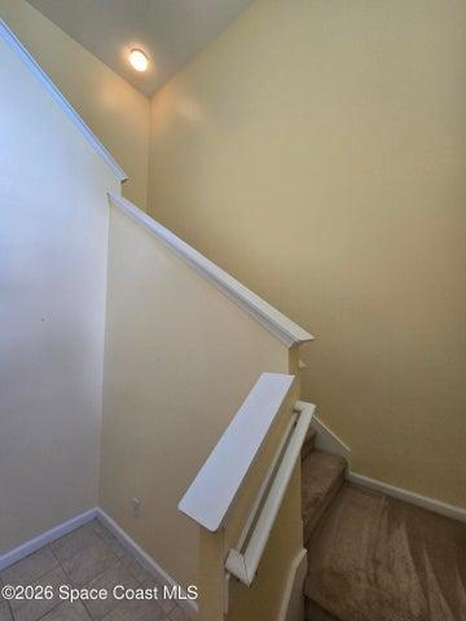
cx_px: 233
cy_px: 310
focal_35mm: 13
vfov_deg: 106.2
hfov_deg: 89.9
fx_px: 233
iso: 100
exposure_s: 1/60
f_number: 2.2
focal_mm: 2.2
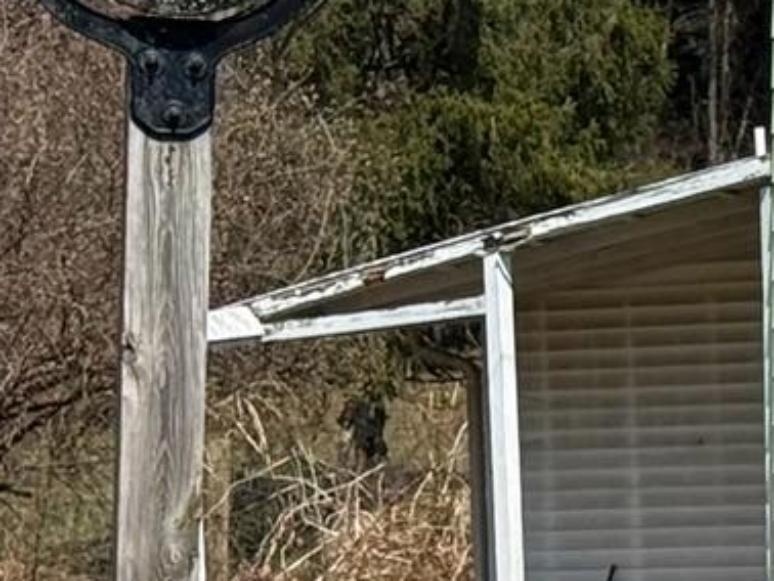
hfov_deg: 7.3
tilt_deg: -0.9
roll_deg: +2.0
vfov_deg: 5.7
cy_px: 513
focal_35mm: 260
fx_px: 5817
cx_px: 1581
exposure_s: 1/7874
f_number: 1.78
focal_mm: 6.76
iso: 64
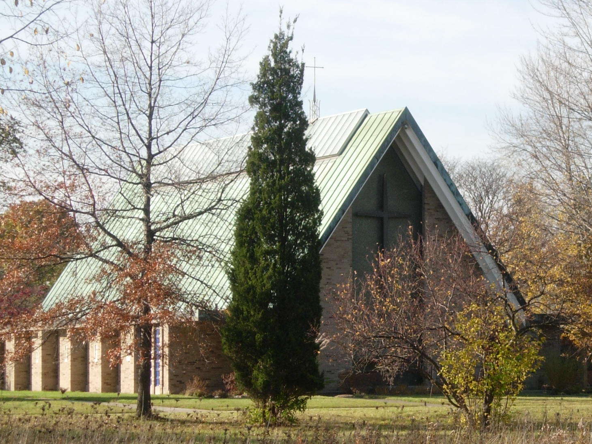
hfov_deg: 12.2
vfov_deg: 9.2
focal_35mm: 161
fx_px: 2753
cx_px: 422
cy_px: 297
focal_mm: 21.3
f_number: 4.6
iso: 79
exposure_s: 1/322
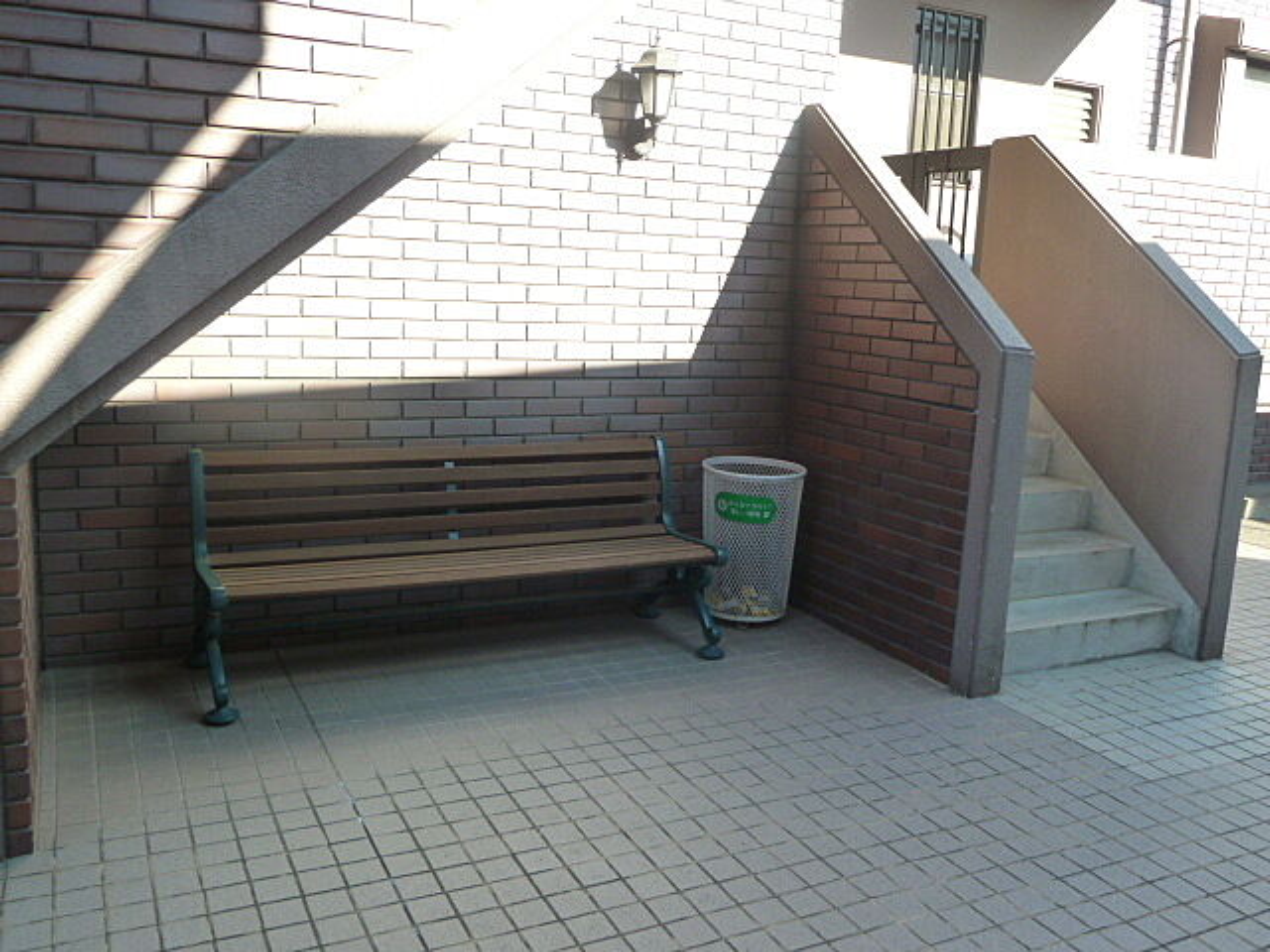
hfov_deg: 60.0
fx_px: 1101
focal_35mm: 30
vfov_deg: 46.8
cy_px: 476
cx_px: 635
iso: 125
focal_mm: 5
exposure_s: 1/100
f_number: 3.4
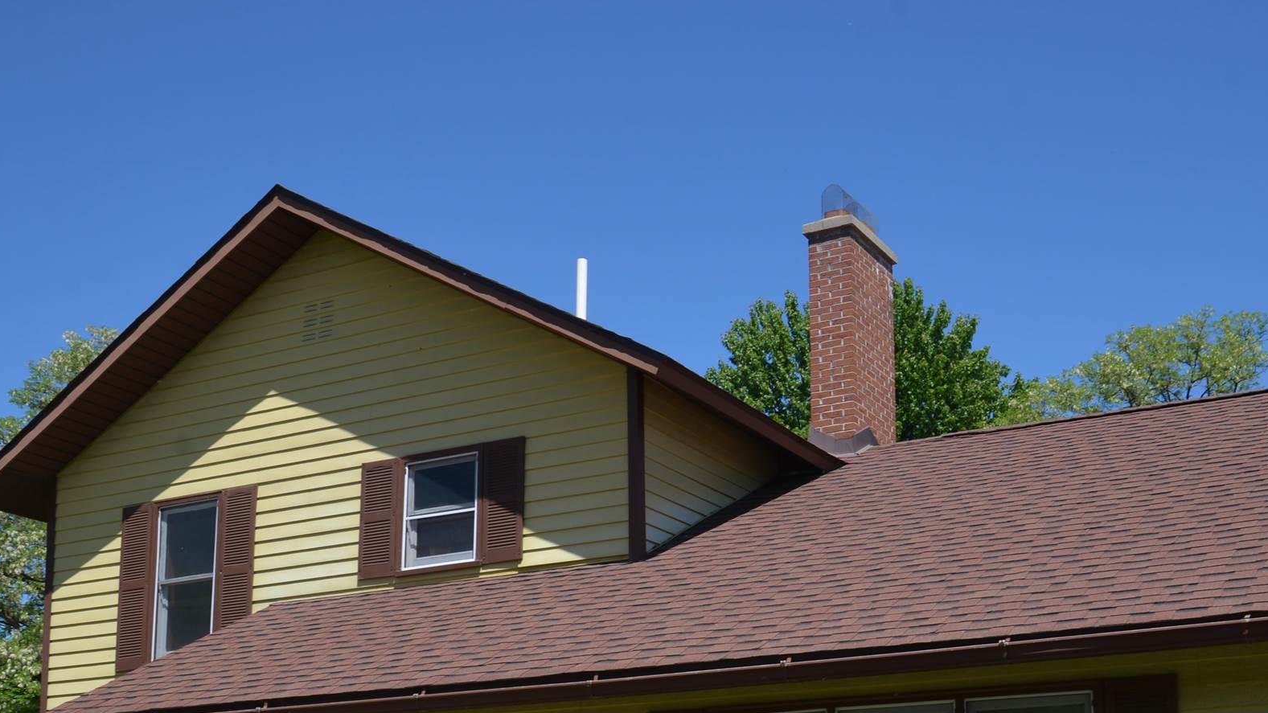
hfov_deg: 42.0
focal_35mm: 49
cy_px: 689
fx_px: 1647
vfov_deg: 23.5
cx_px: 737
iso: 125
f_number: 8
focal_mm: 24
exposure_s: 1/250
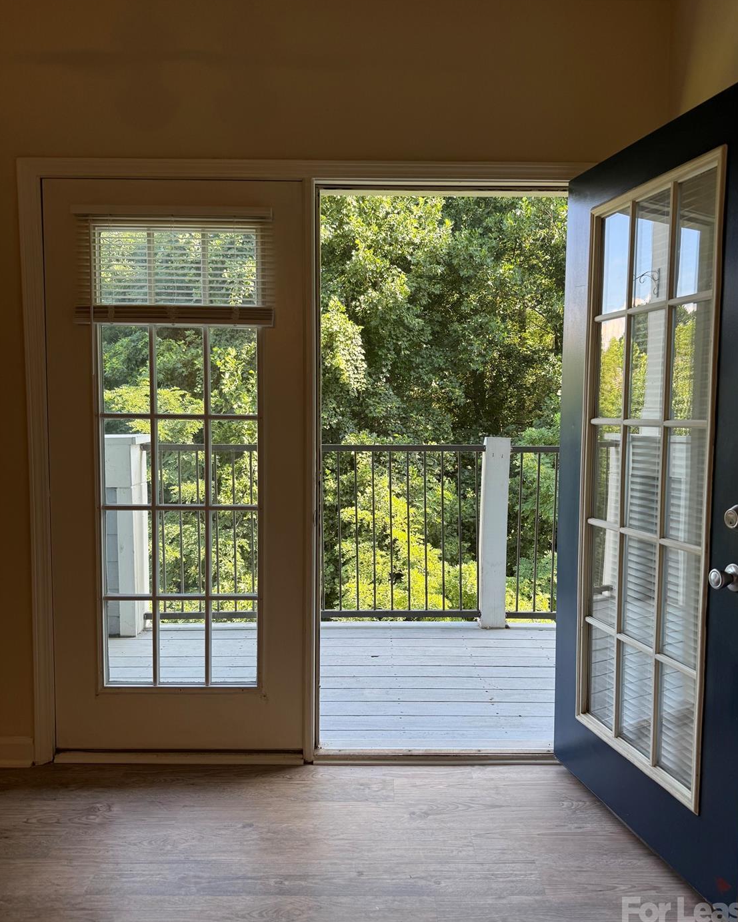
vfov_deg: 66.0
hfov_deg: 54.9
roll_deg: +0.7
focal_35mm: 26
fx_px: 710
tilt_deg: -3.1
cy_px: 459
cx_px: 382
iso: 64
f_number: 1.78
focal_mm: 6.76
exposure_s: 1/148
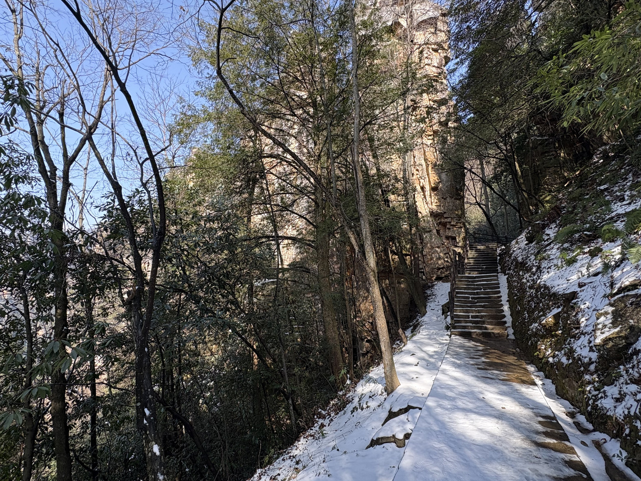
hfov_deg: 87.7
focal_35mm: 18
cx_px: 306
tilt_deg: +11.1
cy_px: 224
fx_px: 333
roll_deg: -0.7
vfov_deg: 71.5
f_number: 2.2
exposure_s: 1/316
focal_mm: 2.22
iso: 64
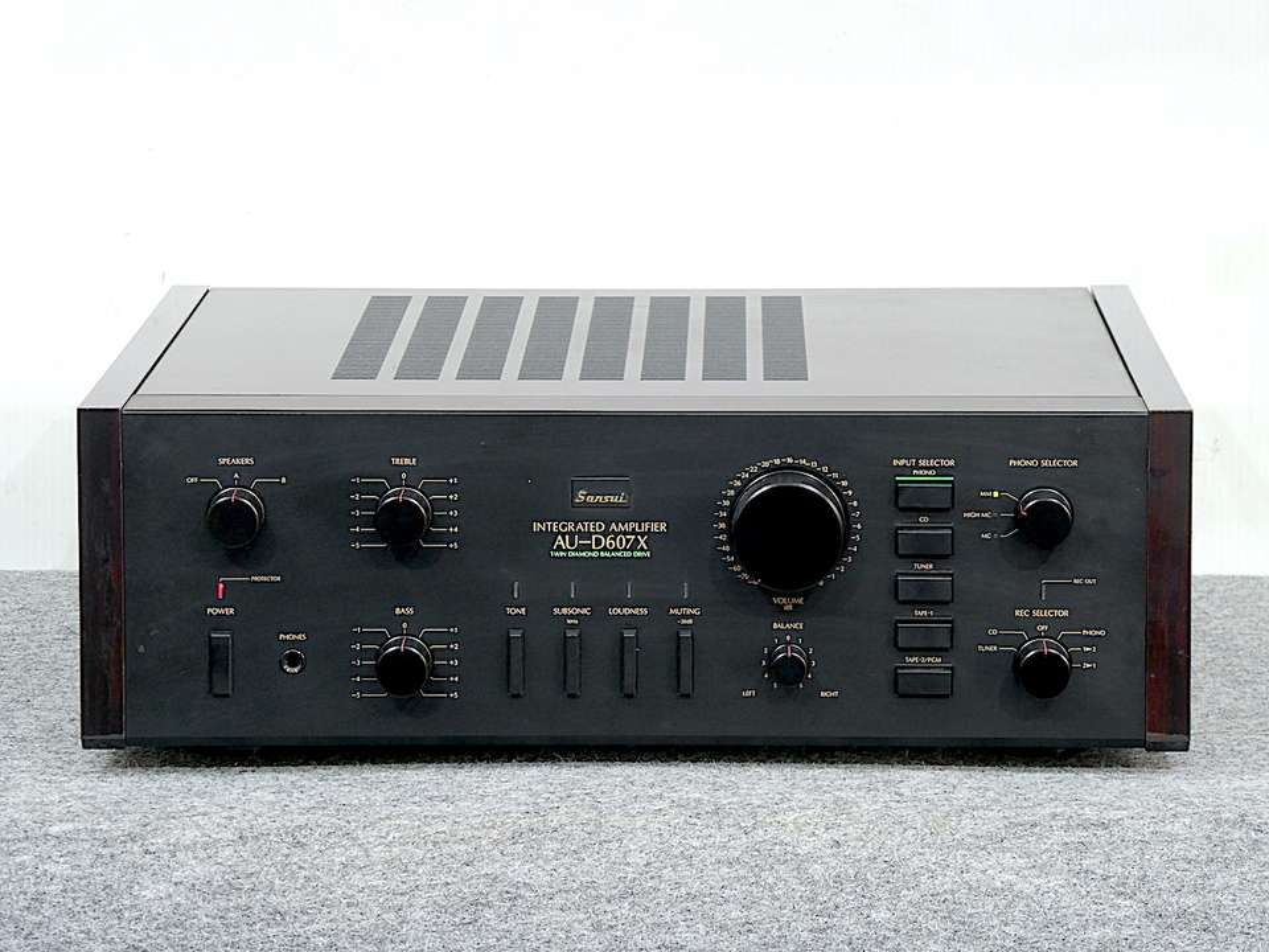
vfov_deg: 10.4
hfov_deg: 13.8
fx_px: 5242
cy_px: 476
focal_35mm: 143
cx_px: 634
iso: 200
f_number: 5.4
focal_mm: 25.6
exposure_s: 1/5
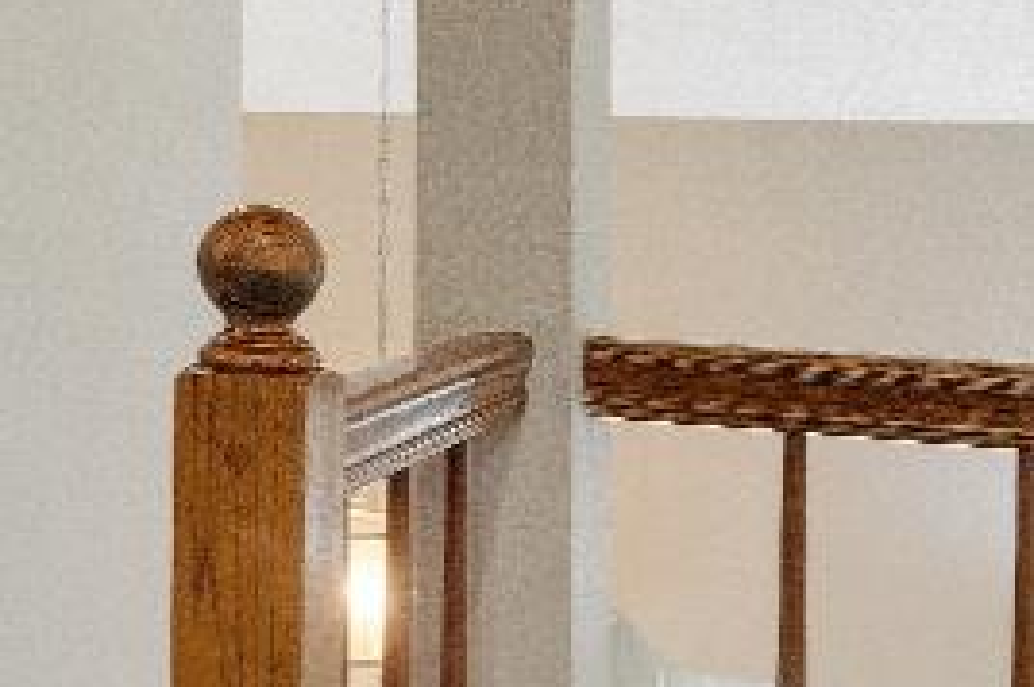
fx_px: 2410
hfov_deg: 20.7
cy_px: 114
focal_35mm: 84
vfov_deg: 16.1
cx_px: -502
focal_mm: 10
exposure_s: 1/10
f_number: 8
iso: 400
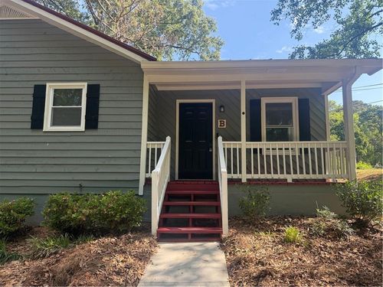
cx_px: 192
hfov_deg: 71.6
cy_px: 144
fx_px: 266
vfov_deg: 56.8
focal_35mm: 24
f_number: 1.78
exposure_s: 1/765
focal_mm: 6.76
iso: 100
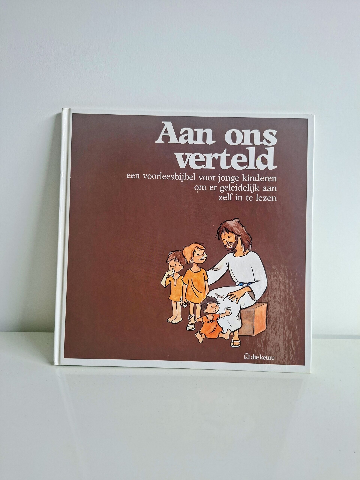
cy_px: 240
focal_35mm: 23
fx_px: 319
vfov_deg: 73.9
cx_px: 180
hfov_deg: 58.9
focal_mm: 5.54
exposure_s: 1/100
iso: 200
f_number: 1.8
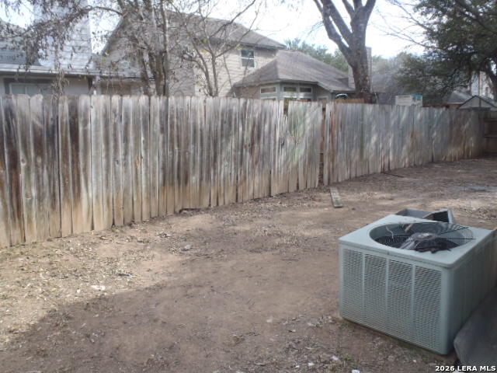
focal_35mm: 28
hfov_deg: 63.4
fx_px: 402
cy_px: 186
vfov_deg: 49.7
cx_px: 248
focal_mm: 5
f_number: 3.9
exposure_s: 1/250
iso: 125
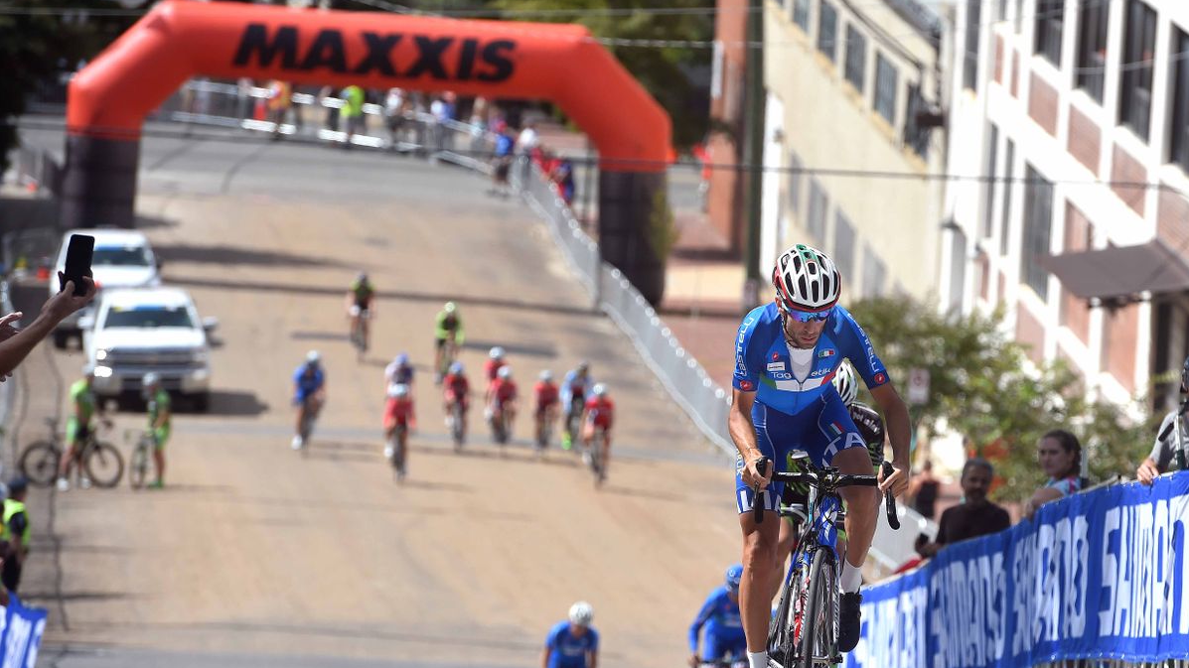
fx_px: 6620
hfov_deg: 10.3
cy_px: 386
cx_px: 595
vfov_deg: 5.8
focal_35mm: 210
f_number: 6.3
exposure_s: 1/1600
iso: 320
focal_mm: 200
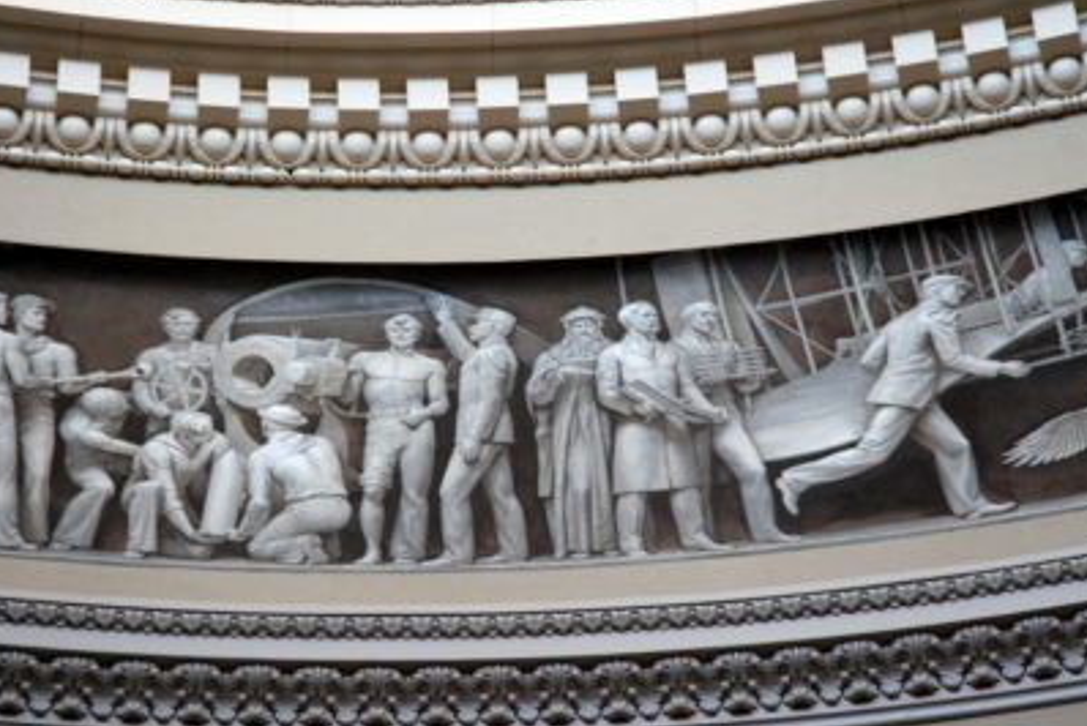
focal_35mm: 132
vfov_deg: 10.4
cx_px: 478
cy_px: 356
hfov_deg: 15.5
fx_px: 3988
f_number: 4.5
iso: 800
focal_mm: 70
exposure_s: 1/60
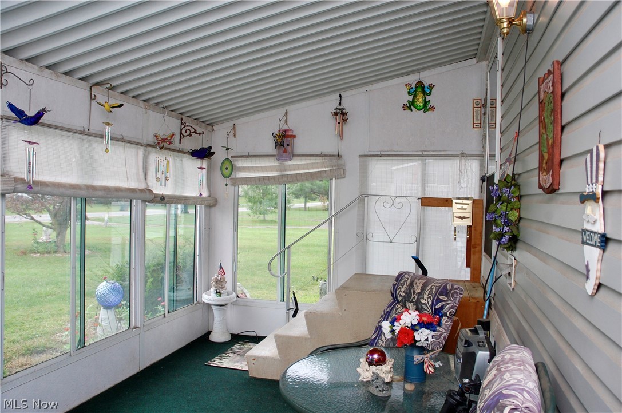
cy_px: 206
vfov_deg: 47.8
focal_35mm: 27
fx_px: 466
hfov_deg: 67.4
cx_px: 311
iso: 400
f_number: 6.3
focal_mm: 18
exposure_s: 1/160
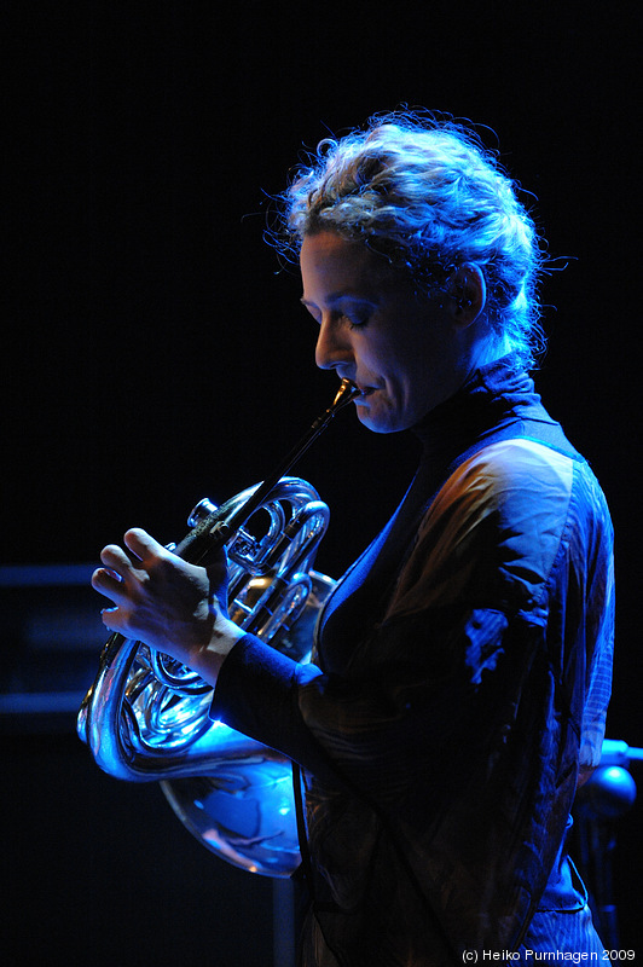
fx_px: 3623
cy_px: 484
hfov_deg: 10.1
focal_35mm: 135
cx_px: 322
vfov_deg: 15.2
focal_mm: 135
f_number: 2.8
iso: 6400
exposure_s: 1/60
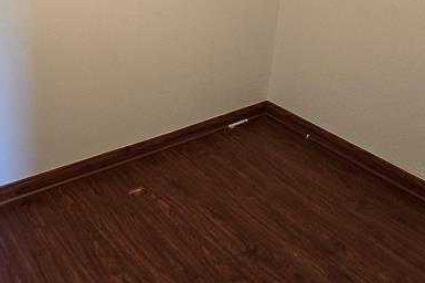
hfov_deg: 51.0
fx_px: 425
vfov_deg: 34.4
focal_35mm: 36
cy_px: 19
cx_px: 108
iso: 320
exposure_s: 1/60
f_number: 2.2
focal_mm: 2.2
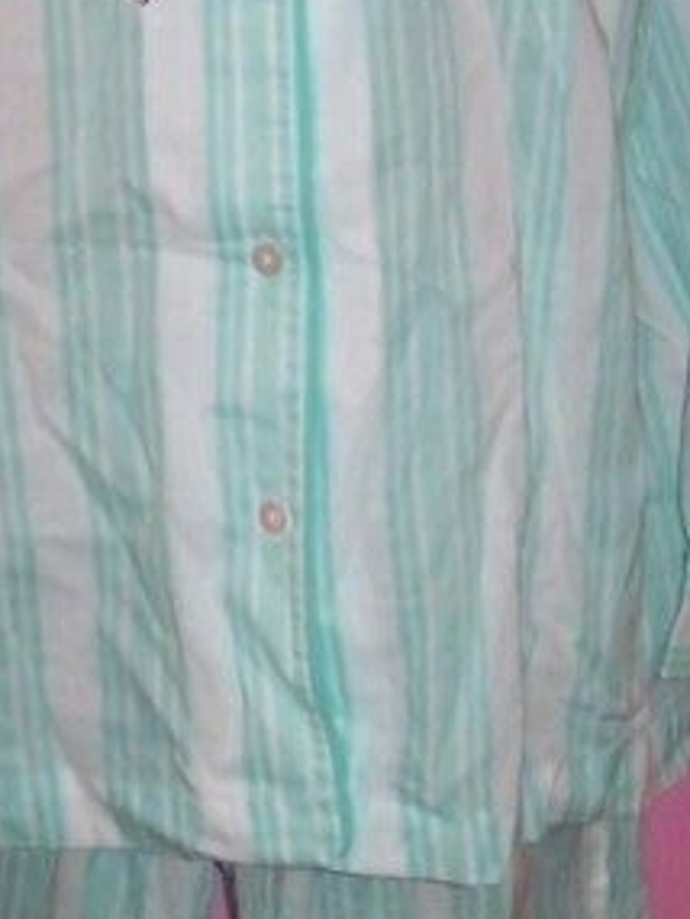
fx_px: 2682
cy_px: 161
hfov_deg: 14.6
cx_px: 232
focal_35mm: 101
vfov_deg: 19.2
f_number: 2.7
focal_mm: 6
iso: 160
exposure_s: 1/64
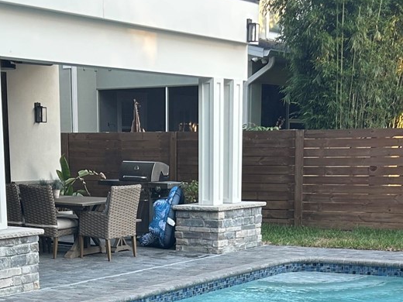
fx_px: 931
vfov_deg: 17.5
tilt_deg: -13.2
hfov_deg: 24.4
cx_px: 155
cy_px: 369
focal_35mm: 80
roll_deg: +0.5
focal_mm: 5.7
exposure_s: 1/127
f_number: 1.5
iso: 32
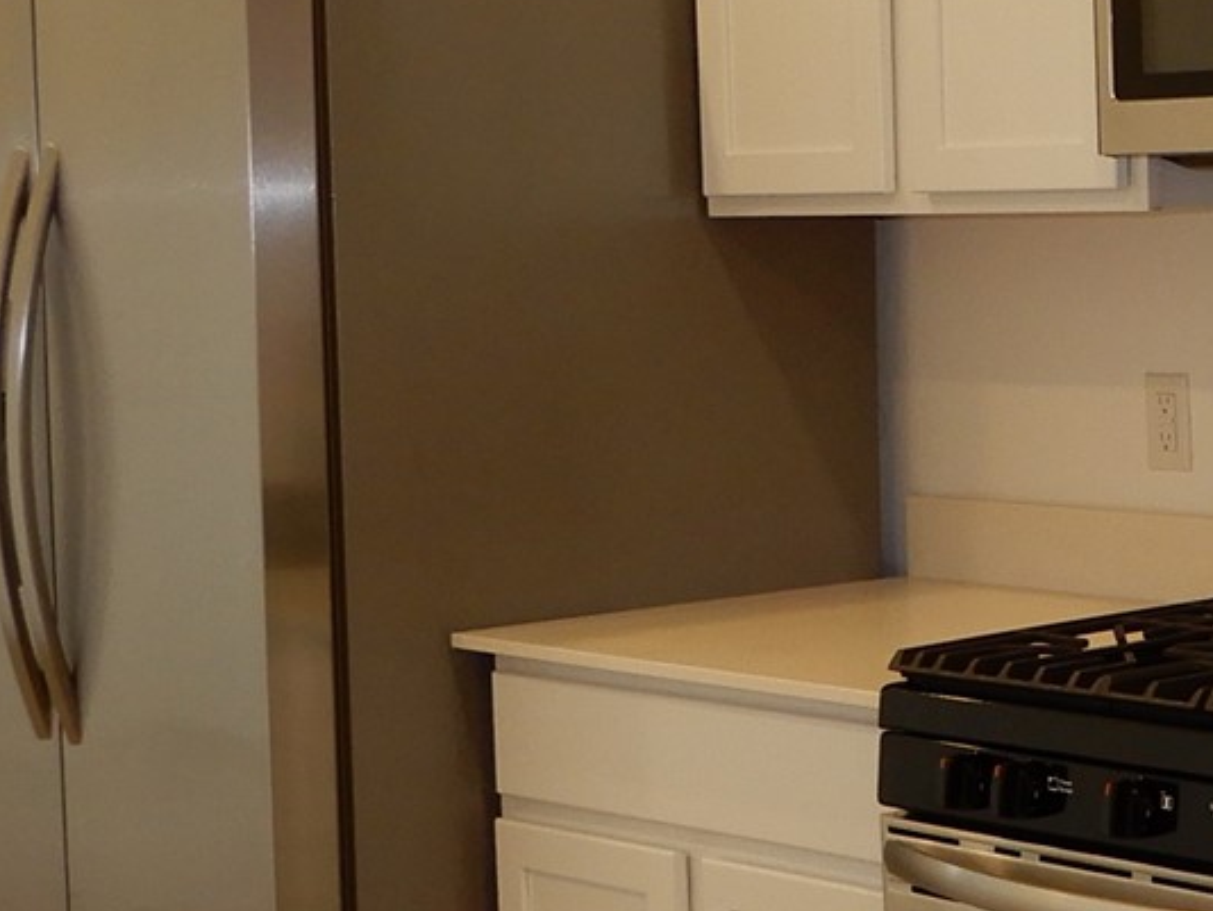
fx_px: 3225
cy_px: 441
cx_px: 1595
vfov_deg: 16.1
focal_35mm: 92
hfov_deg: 19.6
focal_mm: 4.3
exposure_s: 1/30
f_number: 3.4
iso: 110
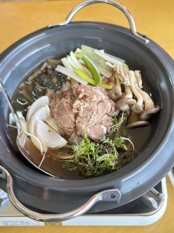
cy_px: 117
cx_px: 86
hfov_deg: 29.7
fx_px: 328
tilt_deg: -60.1
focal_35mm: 49
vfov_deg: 38.9
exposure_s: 1/193
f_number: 1.78
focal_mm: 6.86
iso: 80
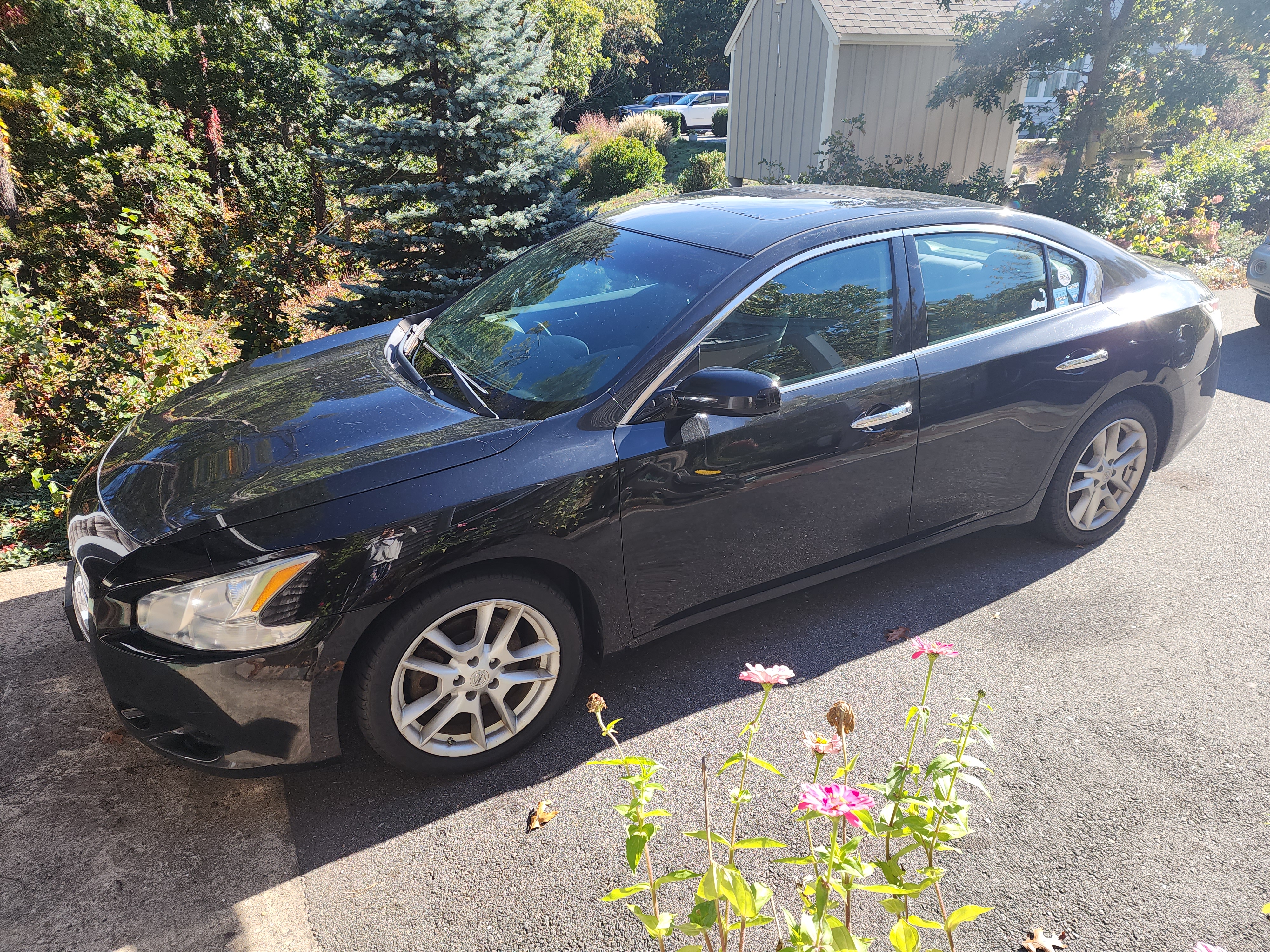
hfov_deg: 73.9
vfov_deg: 58.9
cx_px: 635
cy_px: 476
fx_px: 844
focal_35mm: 23
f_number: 1.8
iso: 12
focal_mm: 6.4
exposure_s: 1/248
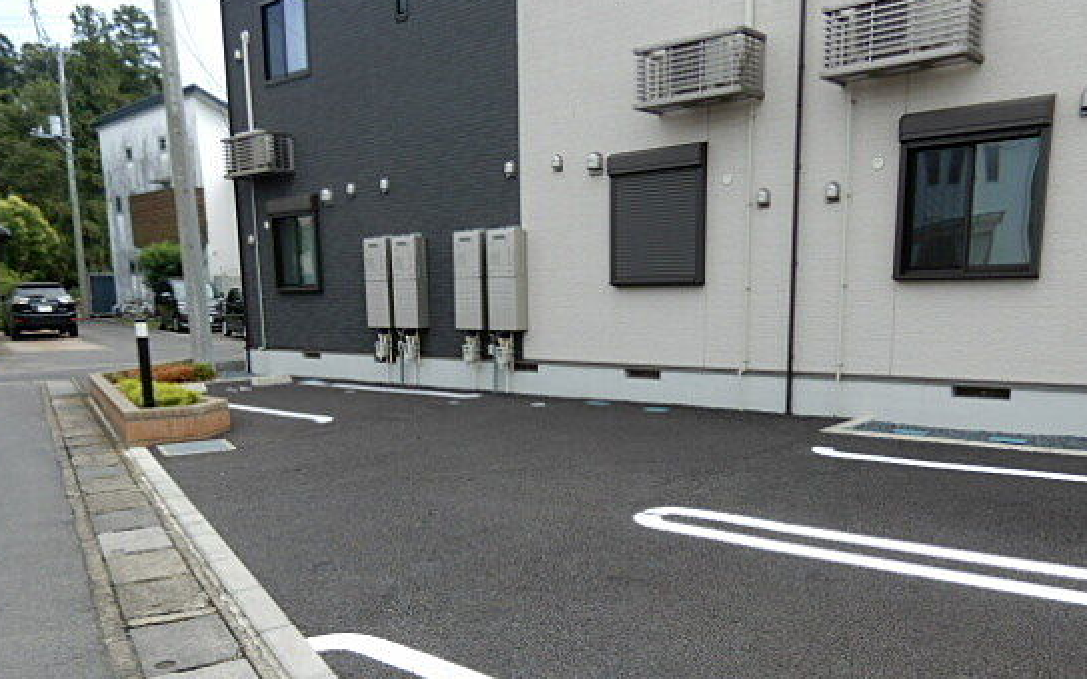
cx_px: 551
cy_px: 471
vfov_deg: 41.1
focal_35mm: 30
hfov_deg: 62.9
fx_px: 888
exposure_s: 1/500
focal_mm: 4.3
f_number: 3.4
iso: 80
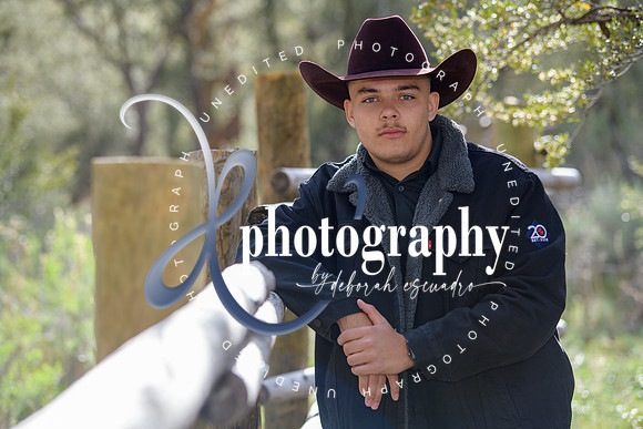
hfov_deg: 18.3
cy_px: 214
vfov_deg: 12.2
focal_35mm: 112
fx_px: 2001
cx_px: 322
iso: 250
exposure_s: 1/400
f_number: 3.5
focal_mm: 112
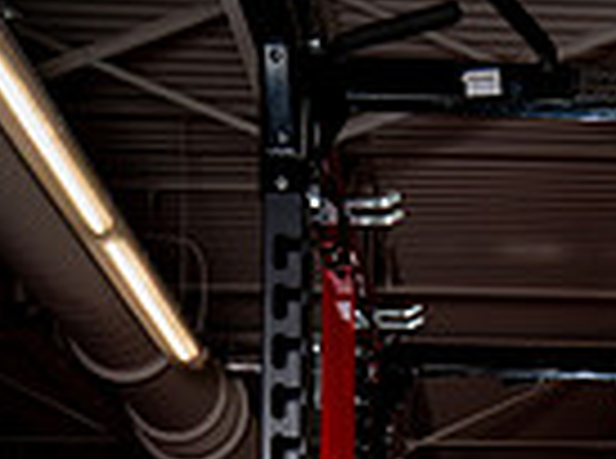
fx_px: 1349
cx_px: 589
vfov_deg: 14.8
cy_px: 990
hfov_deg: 24.7
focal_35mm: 76
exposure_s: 1/250
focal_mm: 24
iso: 200
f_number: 4
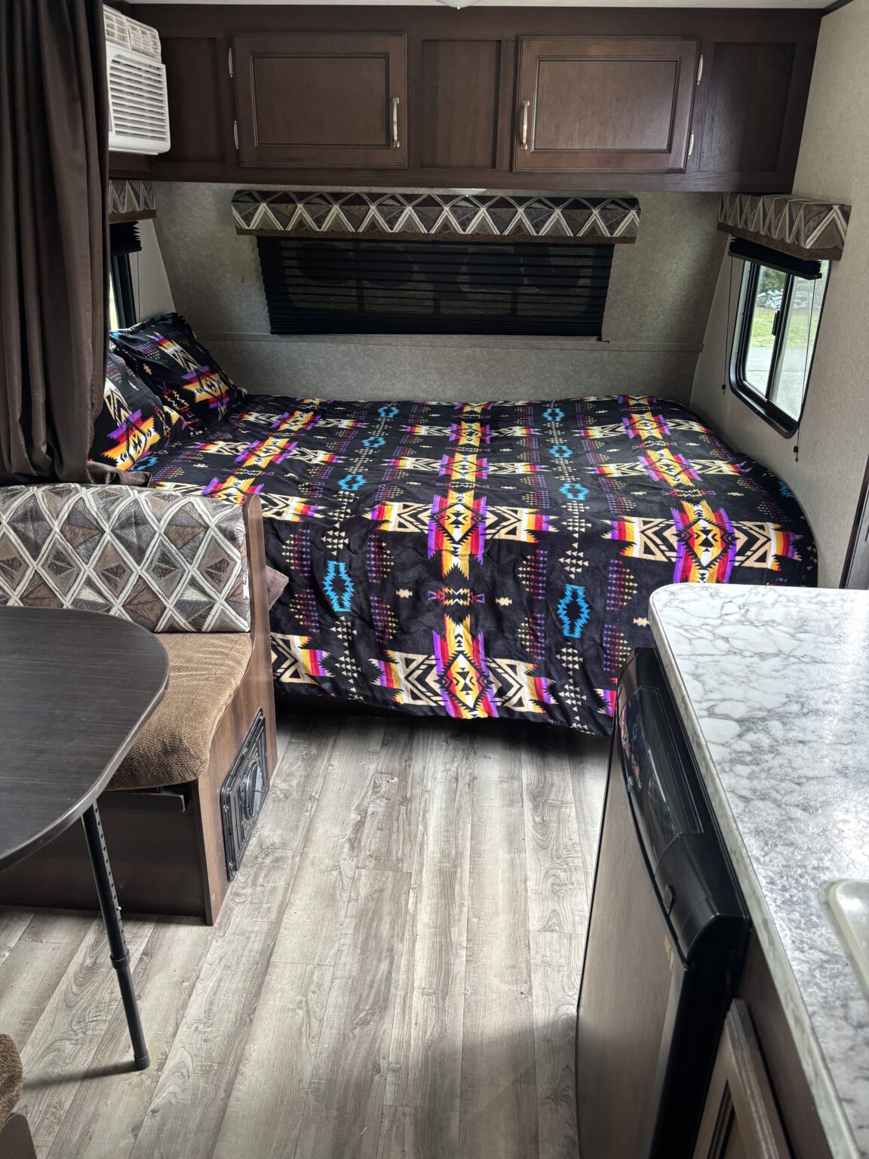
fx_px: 870
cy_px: 580
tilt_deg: -18.3
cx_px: 434
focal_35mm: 26
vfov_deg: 67.3
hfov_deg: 53.1
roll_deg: -3.2
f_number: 1.6
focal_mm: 5.96
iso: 125
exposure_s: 1/62
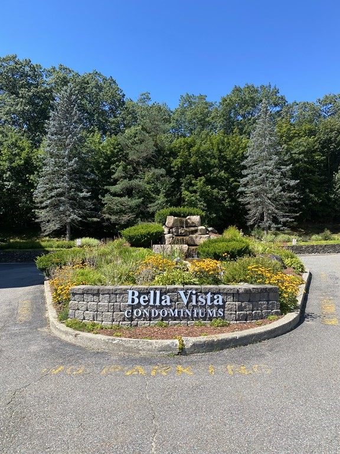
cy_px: 227
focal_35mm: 26
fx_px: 340
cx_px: 170
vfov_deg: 67.3
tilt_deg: +3.3
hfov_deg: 53.1
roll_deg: -2.4
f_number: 1.8
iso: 32
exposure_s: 1/1522
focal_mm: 4.25
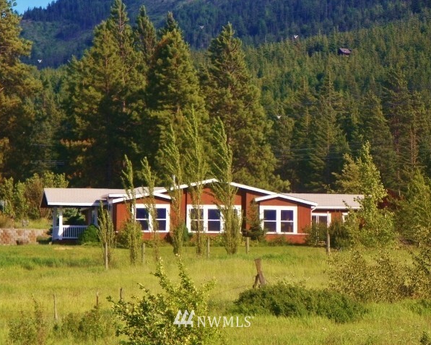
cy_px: 172
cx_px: 214
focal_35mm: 206
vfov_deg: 7.5
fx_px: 2629
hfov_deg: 9.4
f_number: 4.5
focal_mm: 35.1
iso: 64
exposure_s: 1/400
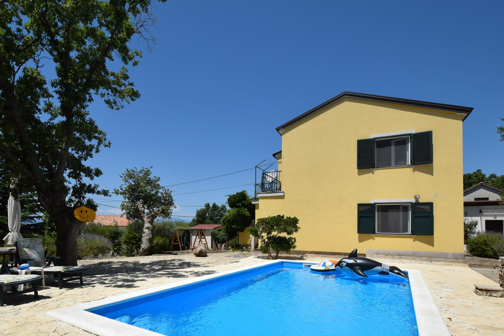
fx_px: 266
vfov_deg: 63.7
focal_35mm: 19
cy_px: 208
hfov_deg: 86.6
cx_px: 223
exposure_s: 1/500
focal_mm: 10
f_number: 11
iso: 200
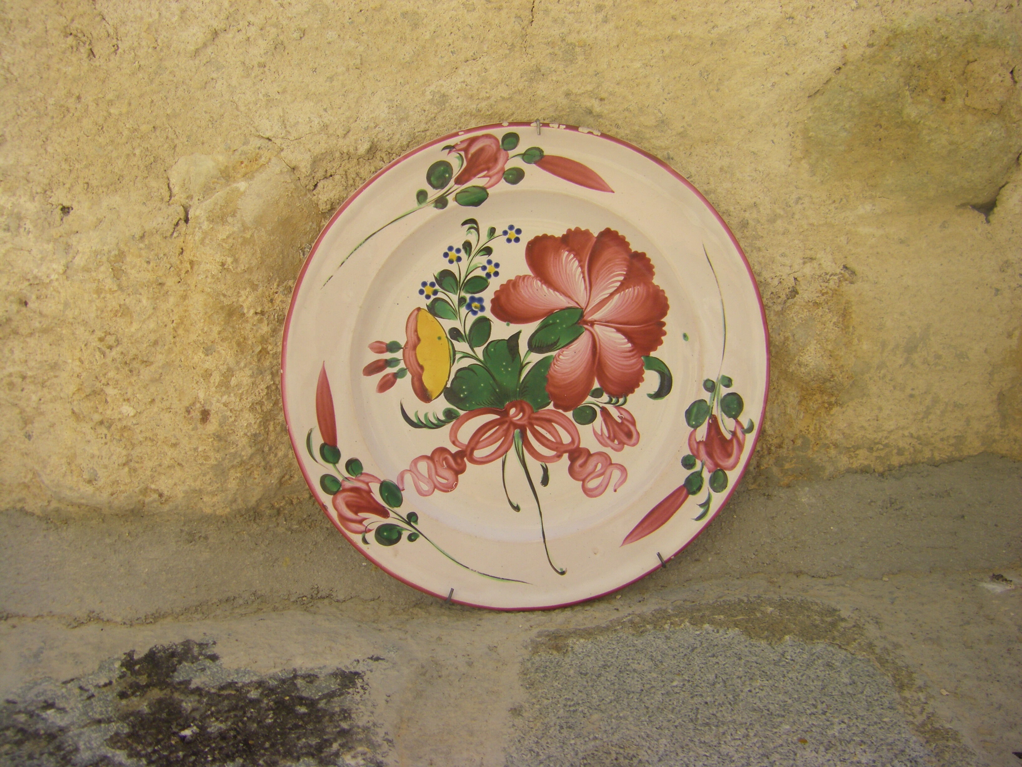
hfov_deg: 49.0
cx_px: 511
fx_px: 1122
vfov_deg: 37.7
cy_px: 384
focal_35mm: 38
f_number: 7
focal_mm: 6.3
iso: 64
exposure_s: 1/125
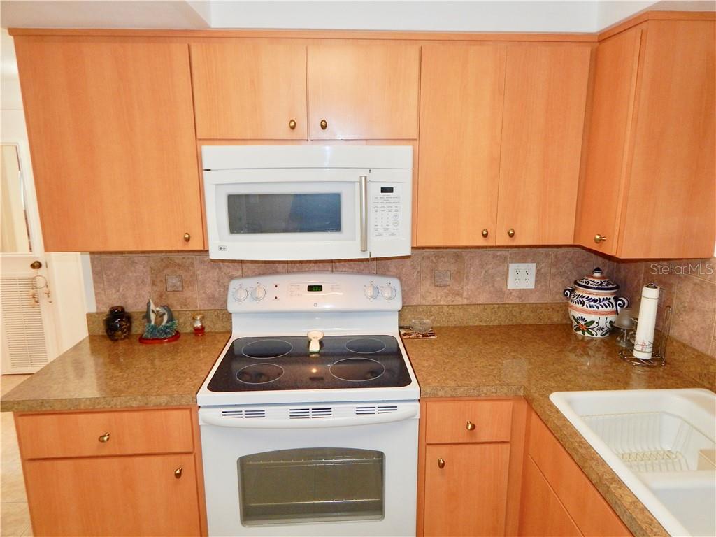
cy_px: 268
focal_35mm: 22
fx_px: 455
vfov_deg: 61.1
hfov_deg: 76.4
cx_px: 358
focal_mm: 4
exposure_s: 1/30
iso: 200
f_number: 3
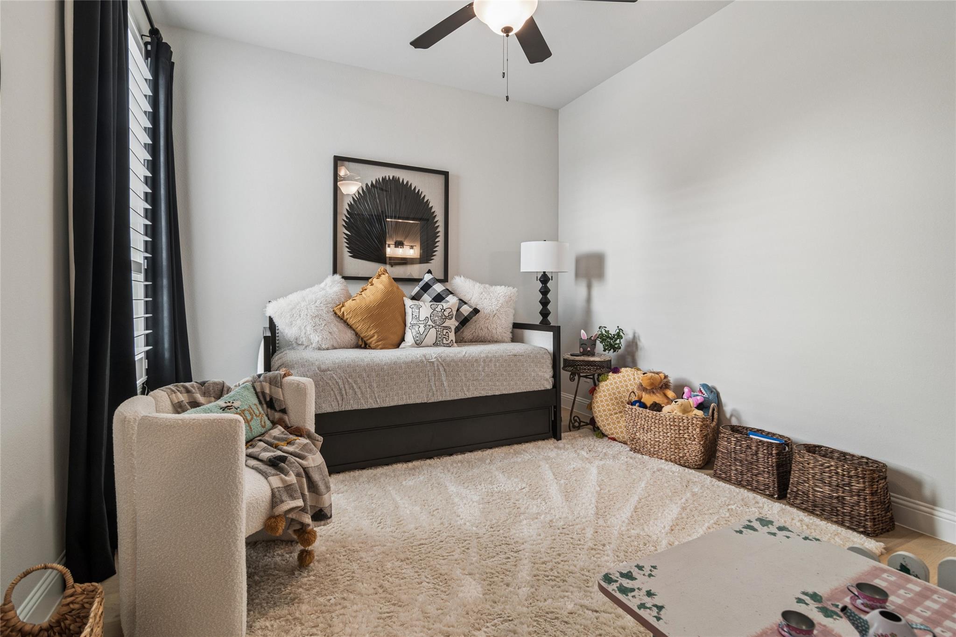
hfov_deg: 95.0
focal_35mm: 16
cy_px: 318
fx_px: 438
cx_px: 478
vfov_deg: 72.0
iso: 200
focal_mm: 11
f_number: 8
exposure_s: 1/5
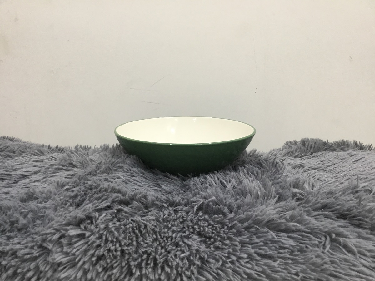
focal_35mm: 31
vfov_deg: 45.4
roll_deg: -1.6
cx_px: 188
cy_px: 140
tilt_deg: -9.2
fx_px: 336
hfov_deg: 58.4
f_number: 2.4
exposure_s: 1/33
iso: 100
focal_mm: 3.3
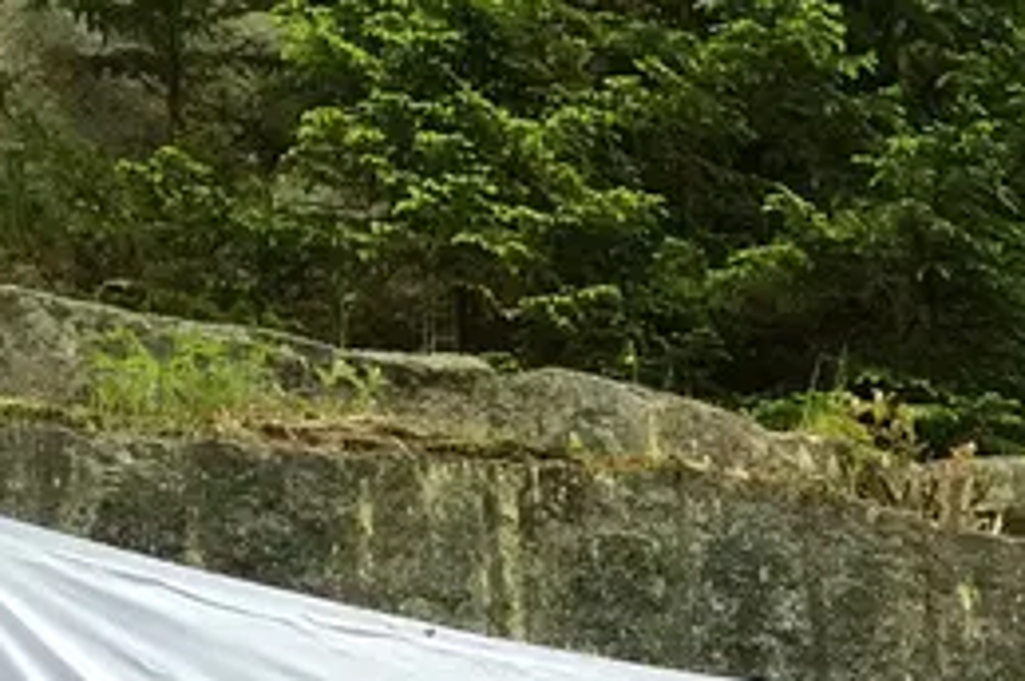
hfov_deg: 13.7
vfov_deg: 9.0
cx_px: 1595
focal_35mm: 140
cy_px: 1524
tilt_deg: +5.0
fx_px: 3981
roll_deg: +2.8
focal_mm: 4.15
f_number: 2.2
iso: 32
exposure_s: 1/299
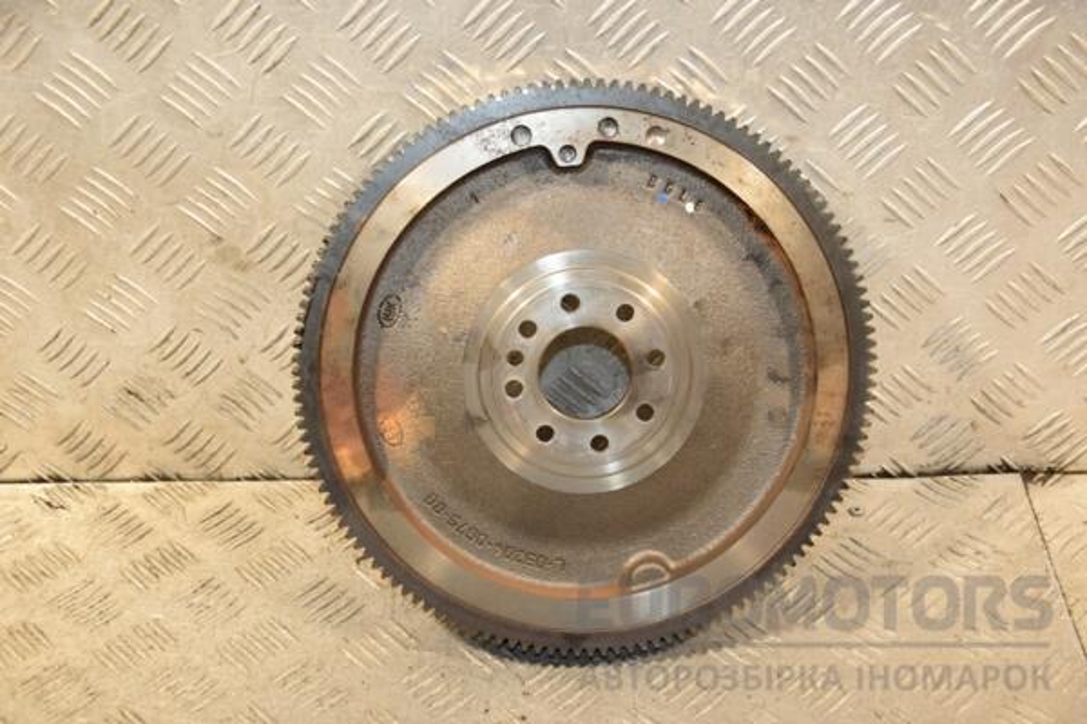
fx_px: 1721
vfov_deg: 23.8
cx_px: 544
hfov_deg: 35.1
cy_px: 362
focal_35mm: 57
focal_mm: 38
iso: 800
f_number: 5
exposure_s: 1/160
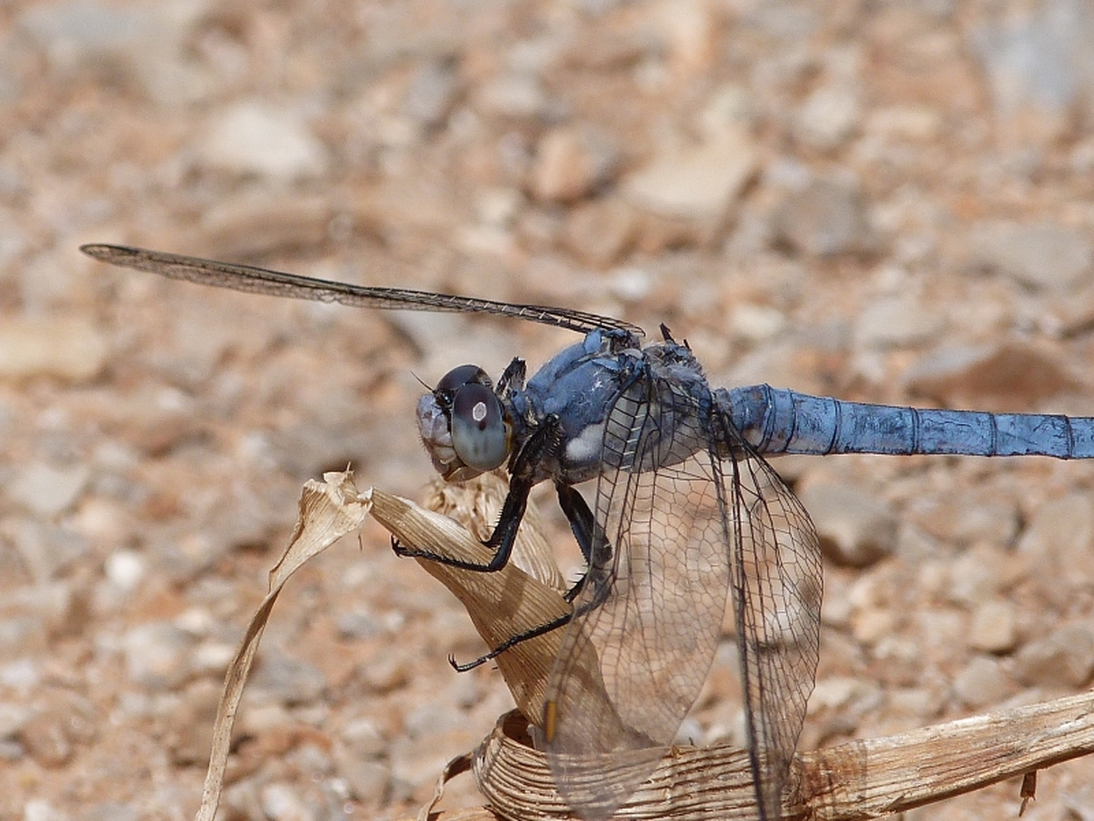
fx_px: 37861
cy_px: 410
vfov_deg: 1.2
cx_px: 547
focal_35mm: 1198
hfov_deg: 1.7
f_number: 5.6
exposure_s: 1/640
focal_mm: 108
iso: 80
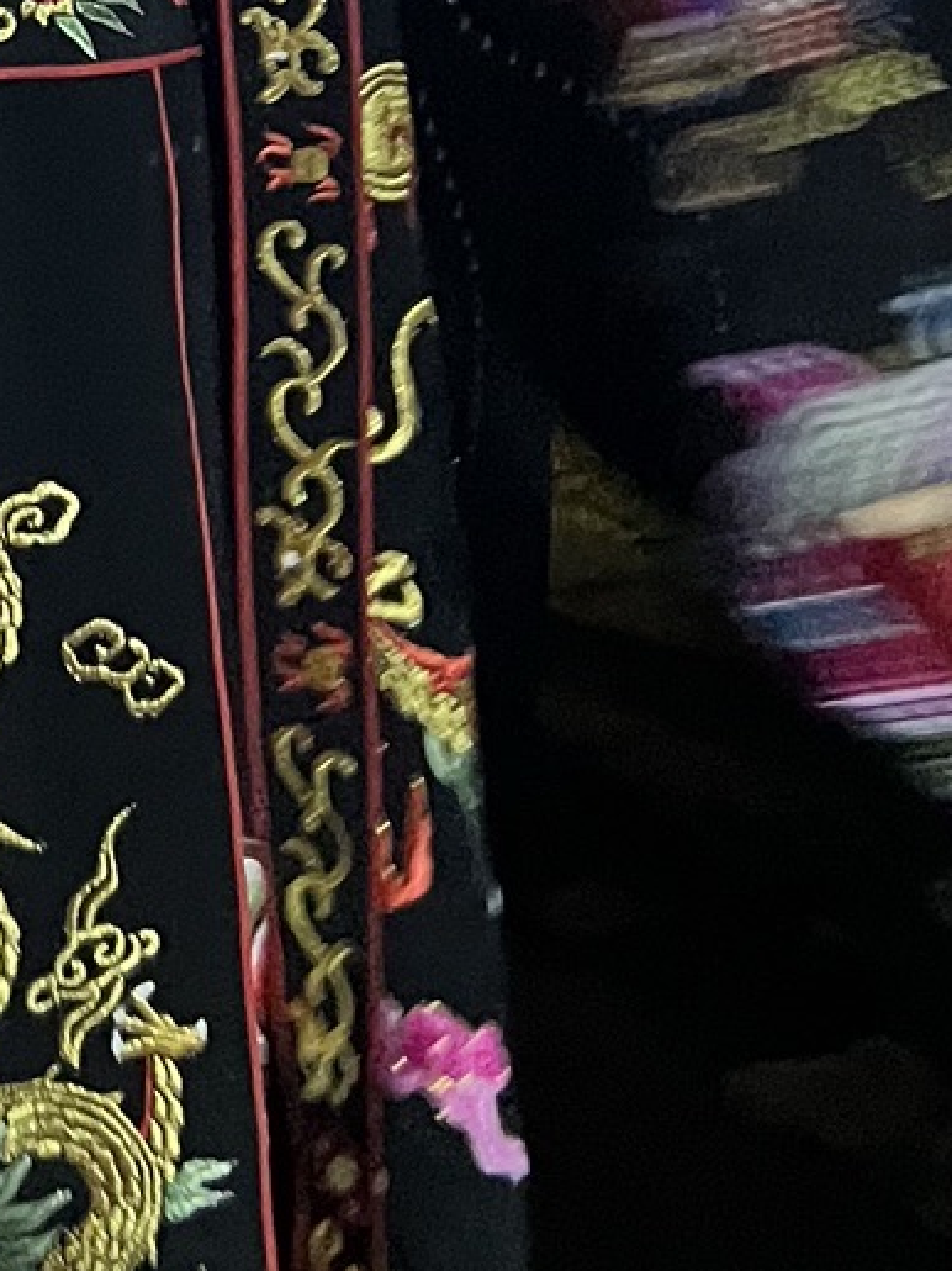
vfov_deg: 17.2
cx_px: -234
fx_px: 3705
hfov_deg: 14.1
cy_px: -745
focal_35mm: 101
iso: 800
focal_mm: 5.7
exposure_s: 1/25
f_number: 1.5
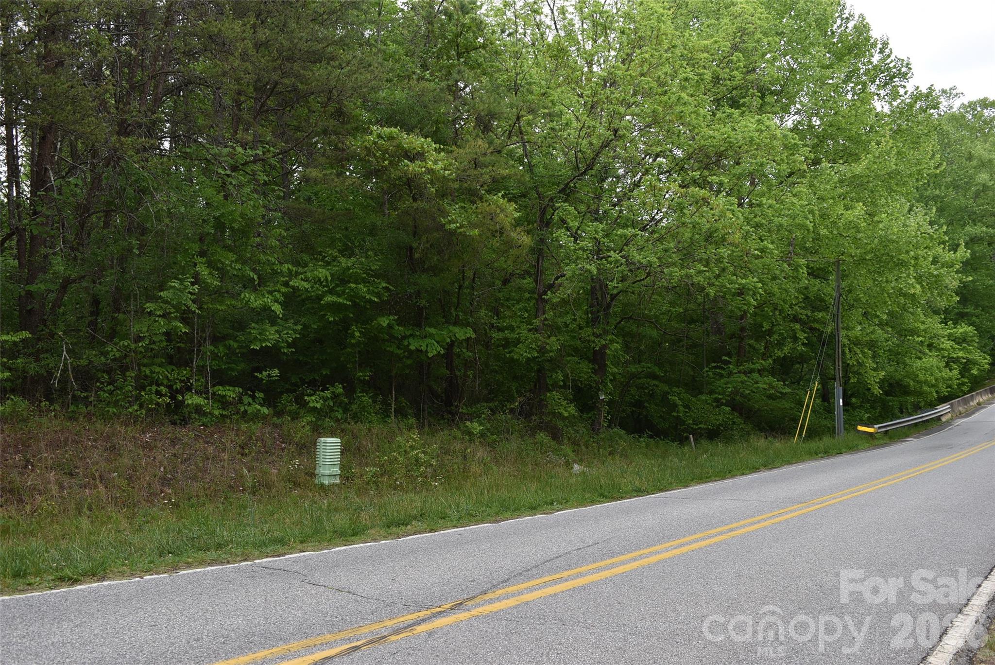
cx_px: 498
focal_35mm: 30
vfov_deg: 43.7
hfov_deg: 61.9
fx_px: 830
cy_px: 332
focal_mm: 20
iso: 125
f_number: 5.6
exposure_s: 1/125
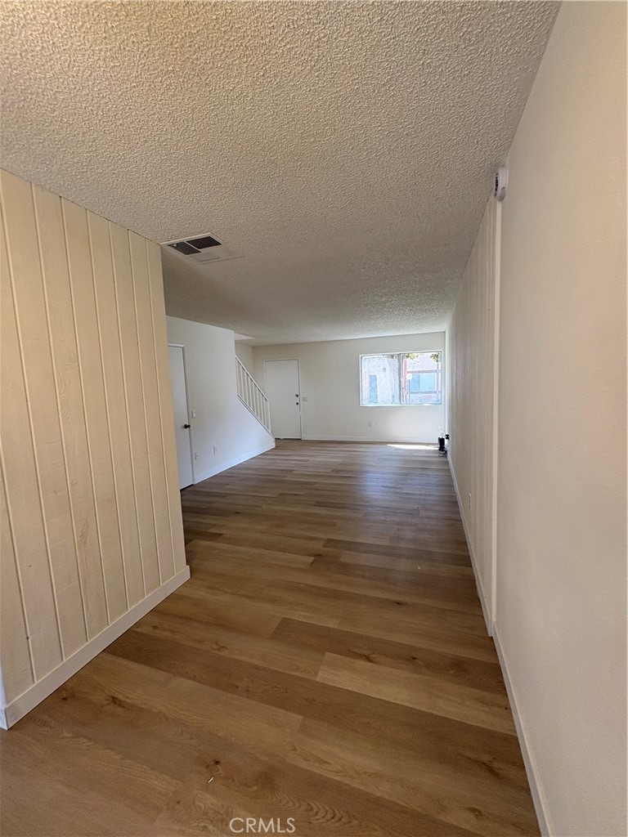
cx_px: 314
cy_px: 418
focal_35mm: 14
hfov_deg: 85.7
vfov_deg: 102.1
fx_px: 339
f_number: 2.2
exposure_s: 1/99
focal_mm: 2.22
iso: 100
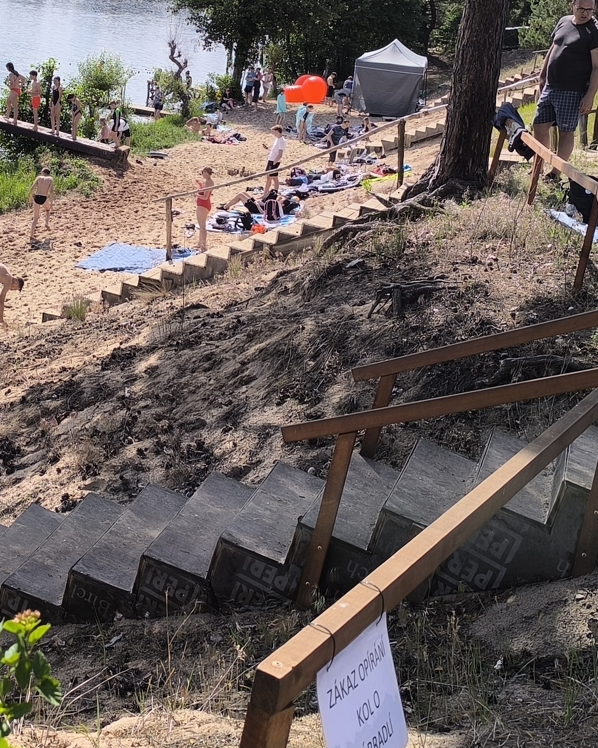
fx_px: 1239
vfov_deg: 33.0
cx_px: 103
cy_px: 198
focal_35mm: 56
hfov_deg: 26.5
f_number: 1.65
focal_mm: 6.14
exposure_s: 1/1276
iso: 50
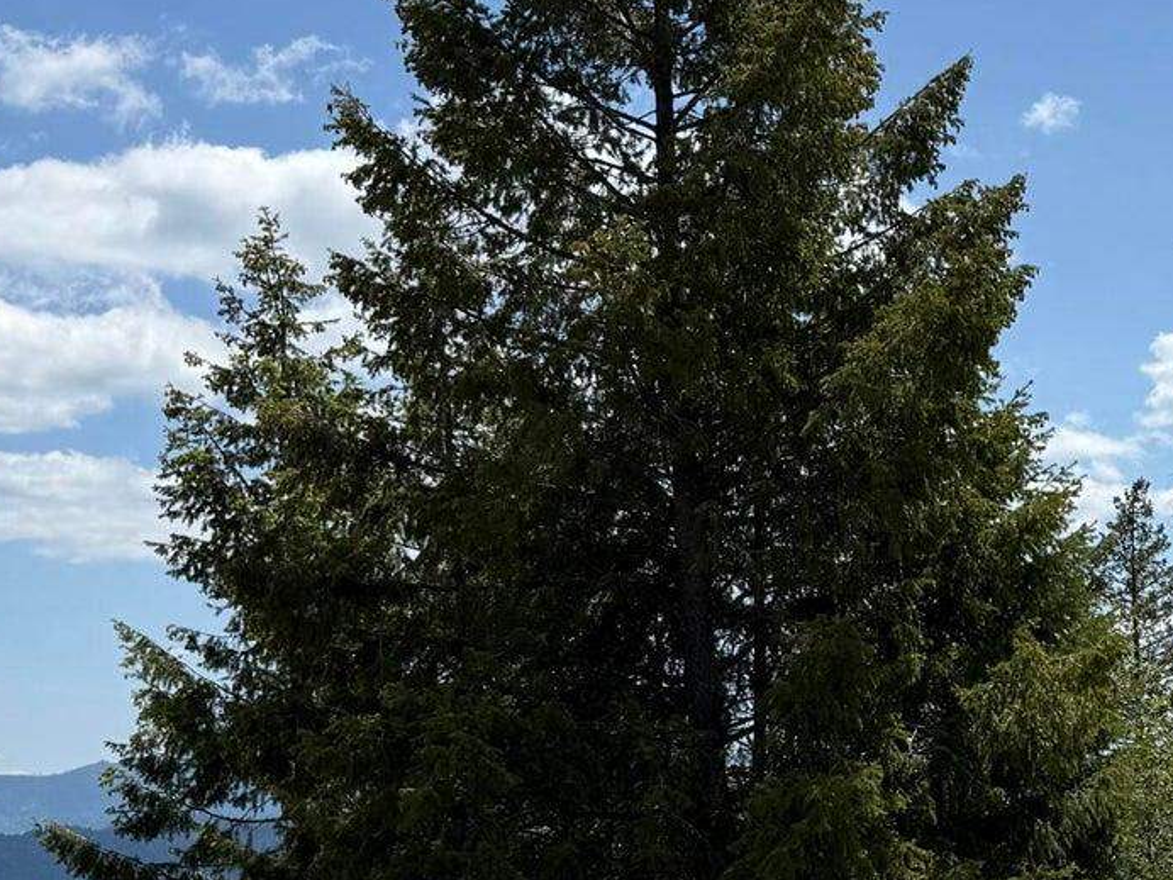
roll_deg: +1.9
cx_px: 1298
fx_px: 2508
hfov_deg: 24.5
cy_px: 748
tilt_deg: -0.3
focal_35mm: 74
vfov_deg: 19.6
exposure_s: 1/6711
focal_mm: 6.76
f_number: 1.78
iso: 80
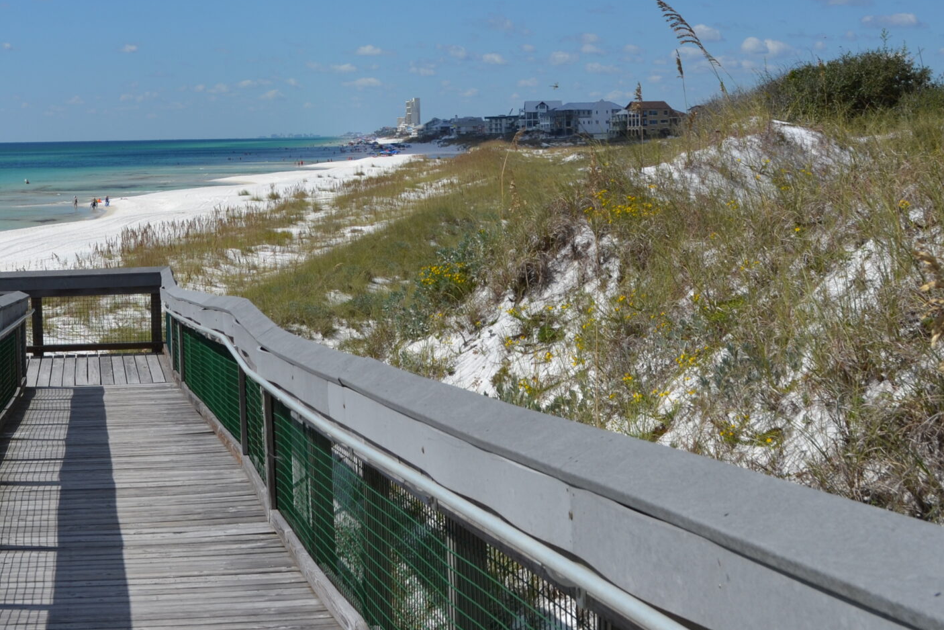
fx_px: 1862
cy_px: 90
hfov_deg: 28.3
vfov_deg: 18.9
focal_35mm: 71
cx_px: 343
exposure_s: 1/400
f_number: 10
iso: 100
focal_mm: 26
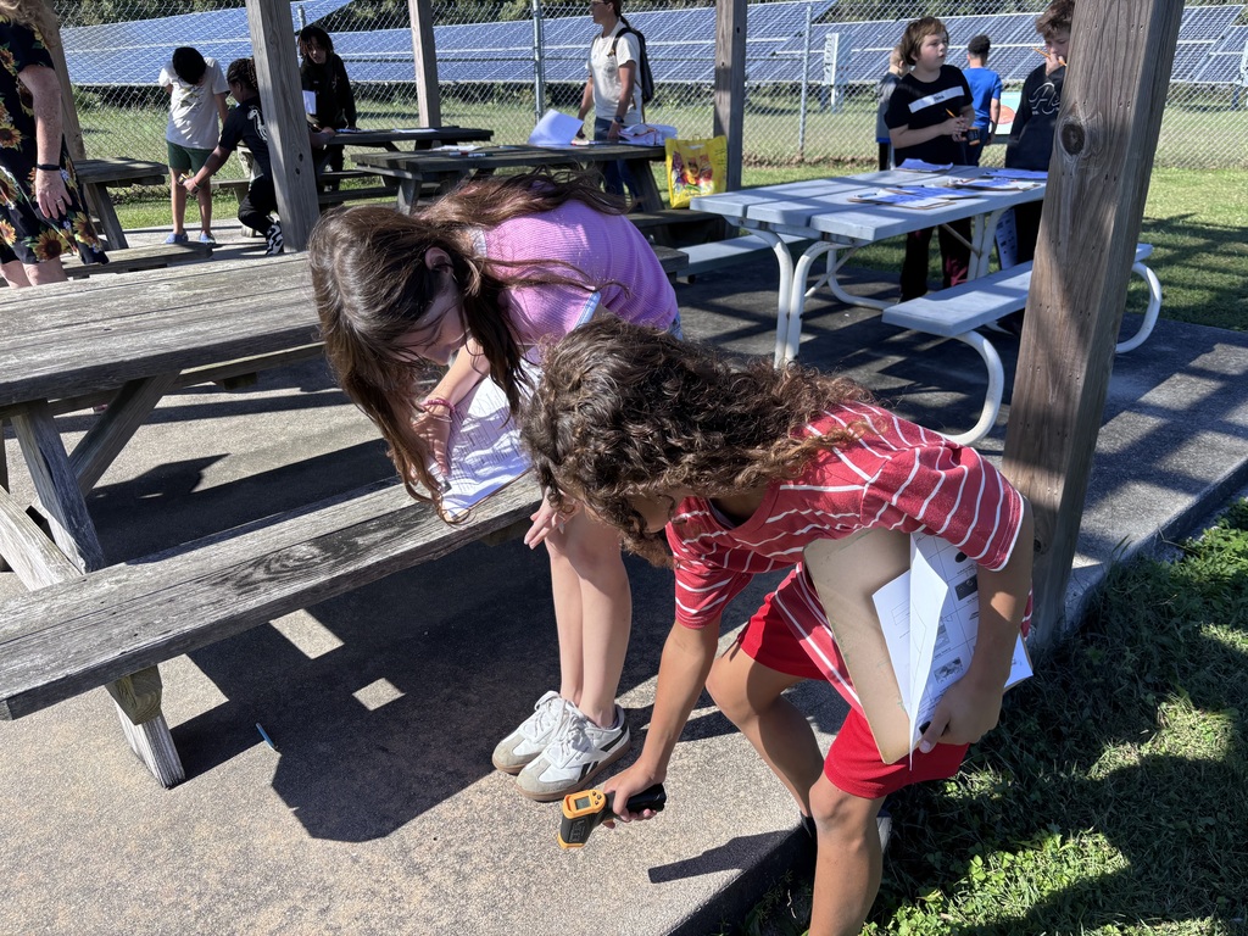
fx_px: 937
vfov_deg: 53.1
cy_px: 468
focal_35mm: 26
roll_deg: +1.9
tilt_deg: -21.5
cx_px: 624
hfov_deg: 67.3
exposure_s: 1/1616
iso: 50
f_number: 1.6
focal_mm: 5.96
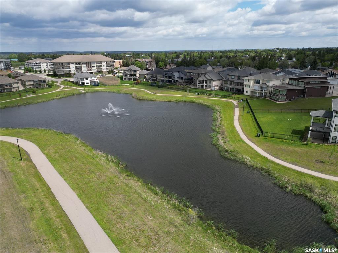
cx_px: 169
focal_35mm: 24
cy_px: 126
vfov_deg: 56.8
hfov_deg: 71.6
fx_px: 234
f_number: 1.7
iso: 120
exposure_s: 1/725
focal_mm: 6.72
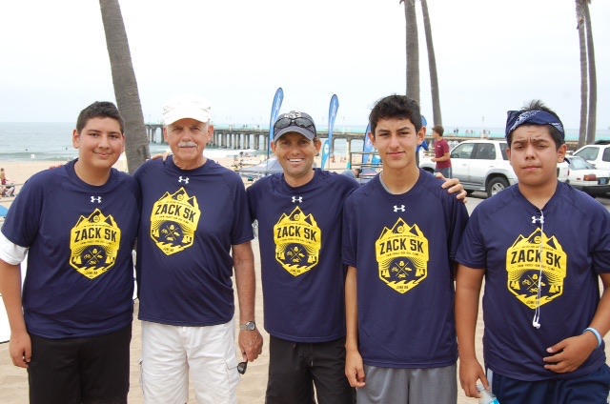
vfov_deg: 34.1
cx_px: 305
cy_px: 202
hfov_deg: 49.6
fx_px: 660
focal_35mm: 39
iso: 200
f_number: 8
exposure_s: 1/250
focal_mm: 26
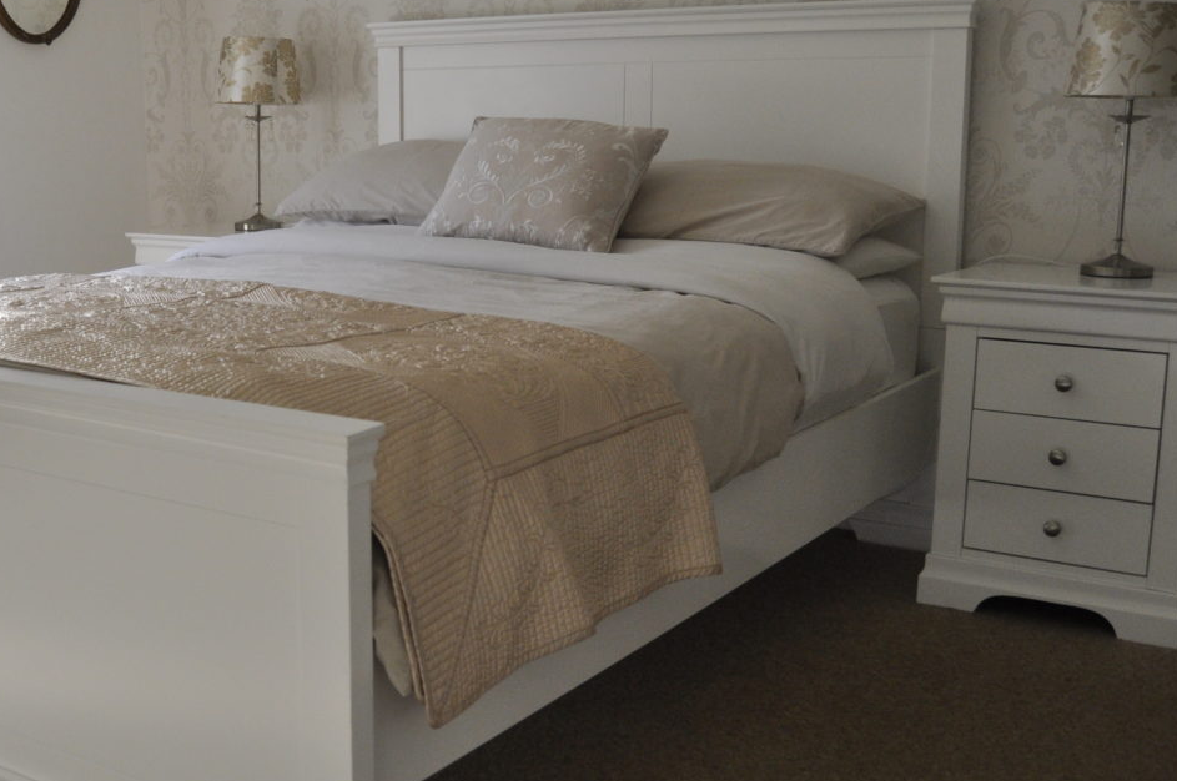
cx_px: 364
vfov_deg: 30.4
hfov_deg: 43.7
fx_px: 1437
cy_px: 408
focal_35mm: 44
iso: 720
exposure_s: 1/1000
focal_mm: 18
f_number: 4
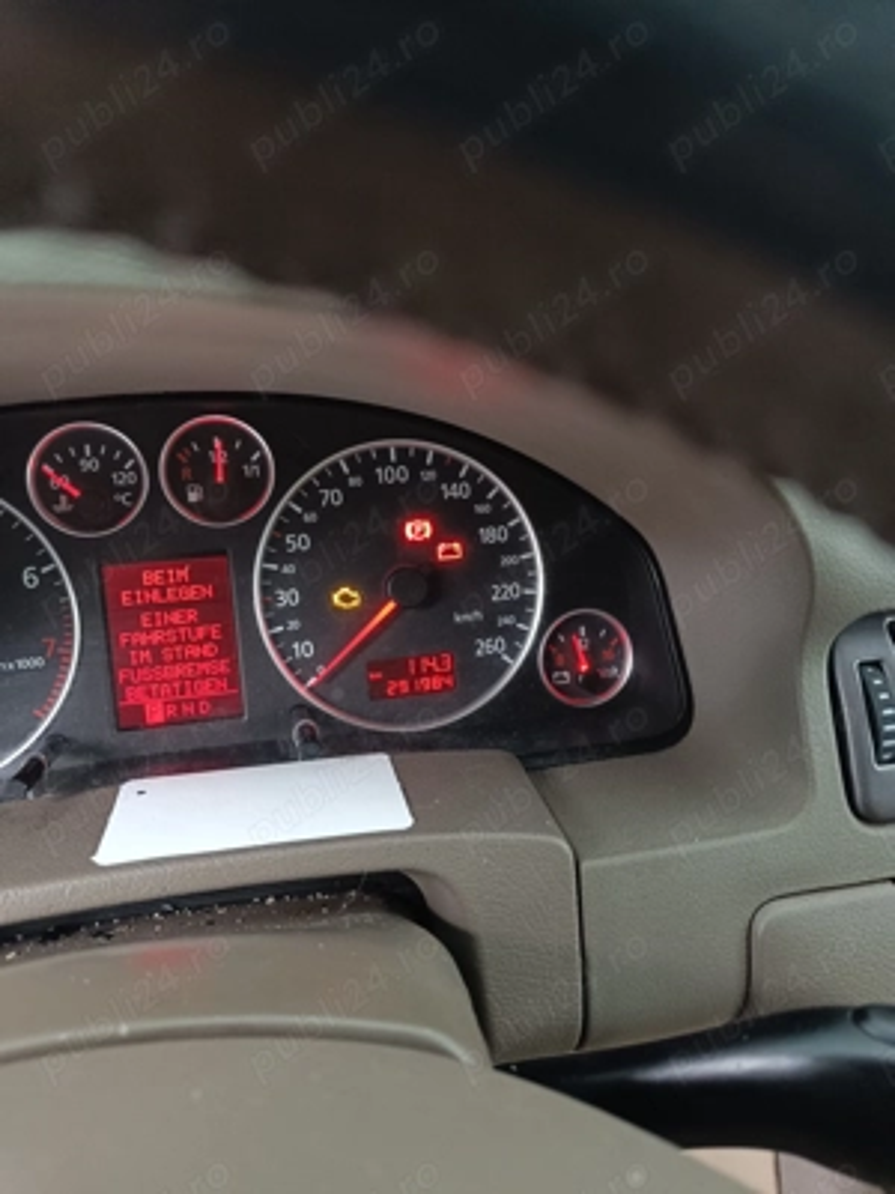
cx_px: 448
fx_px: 827
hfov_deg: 56.8
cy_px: 597
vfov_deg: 71.6
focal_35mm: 24
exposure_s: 1/25
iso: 754
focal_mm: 5.59
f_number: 1.88
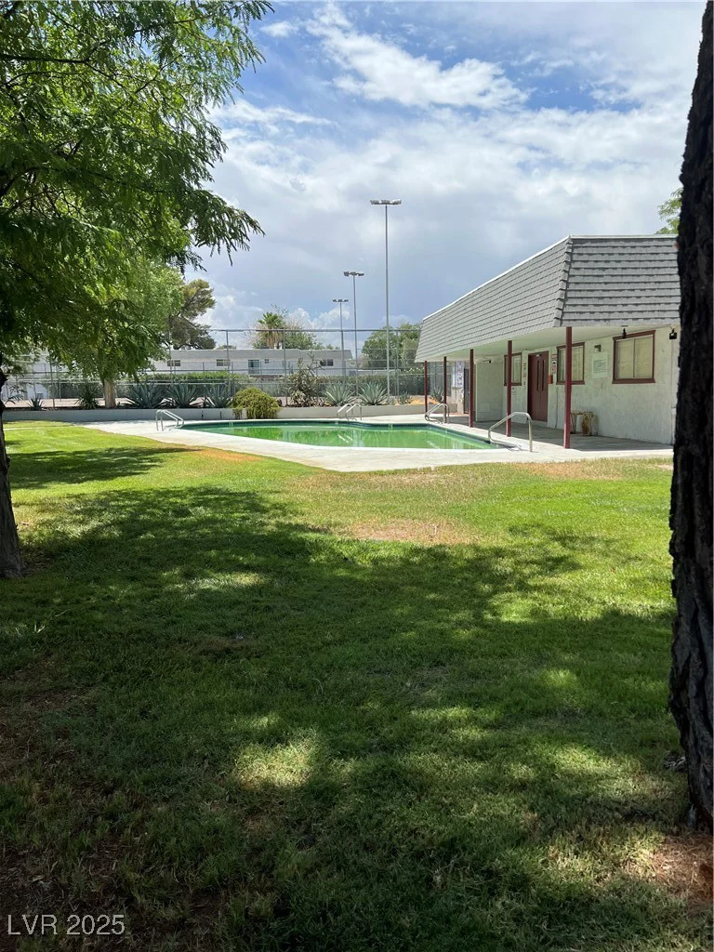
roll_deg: +2.7
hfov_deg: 53.1
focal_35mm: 26
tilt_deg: -5.5
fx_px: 715
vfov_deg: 67.3
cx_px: 357
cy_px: 476
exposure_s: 1/5076
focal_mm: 5.7
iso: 50
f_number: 1.5
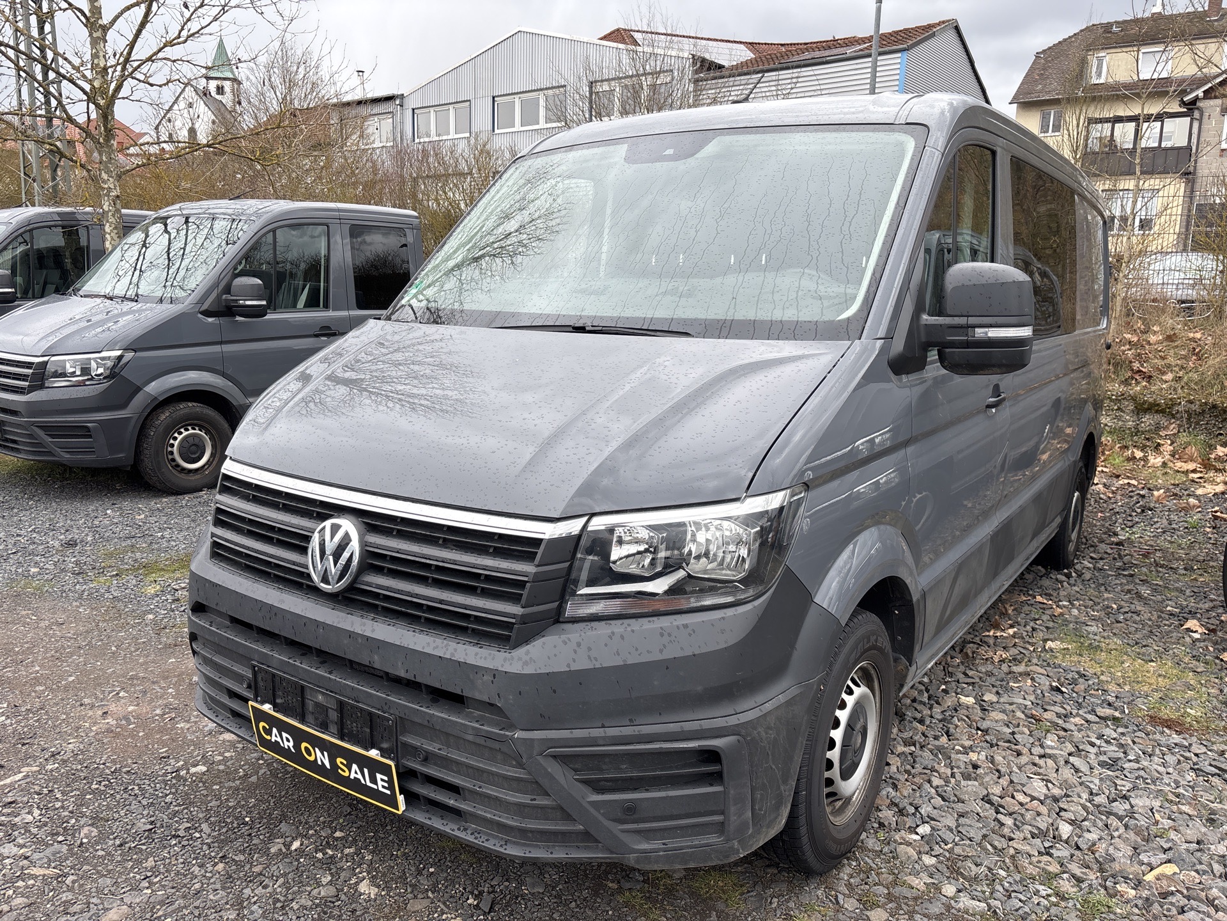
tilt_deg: -7.8
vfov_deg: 53.1
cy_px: 460
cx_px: 614
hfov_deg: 67.3
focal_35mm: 26
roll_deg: -1.3
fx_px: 922
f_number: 1.6
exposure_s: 1/844
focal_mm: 5.96
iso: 50
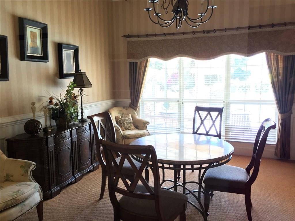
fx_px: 247
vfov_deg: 48.2
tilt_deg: -7.6
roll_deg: +0.5
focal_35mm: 29
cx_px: 148
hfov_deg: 61.7
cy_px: 110
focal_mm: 4.15
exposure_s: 1/30
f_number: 2.2
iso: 200
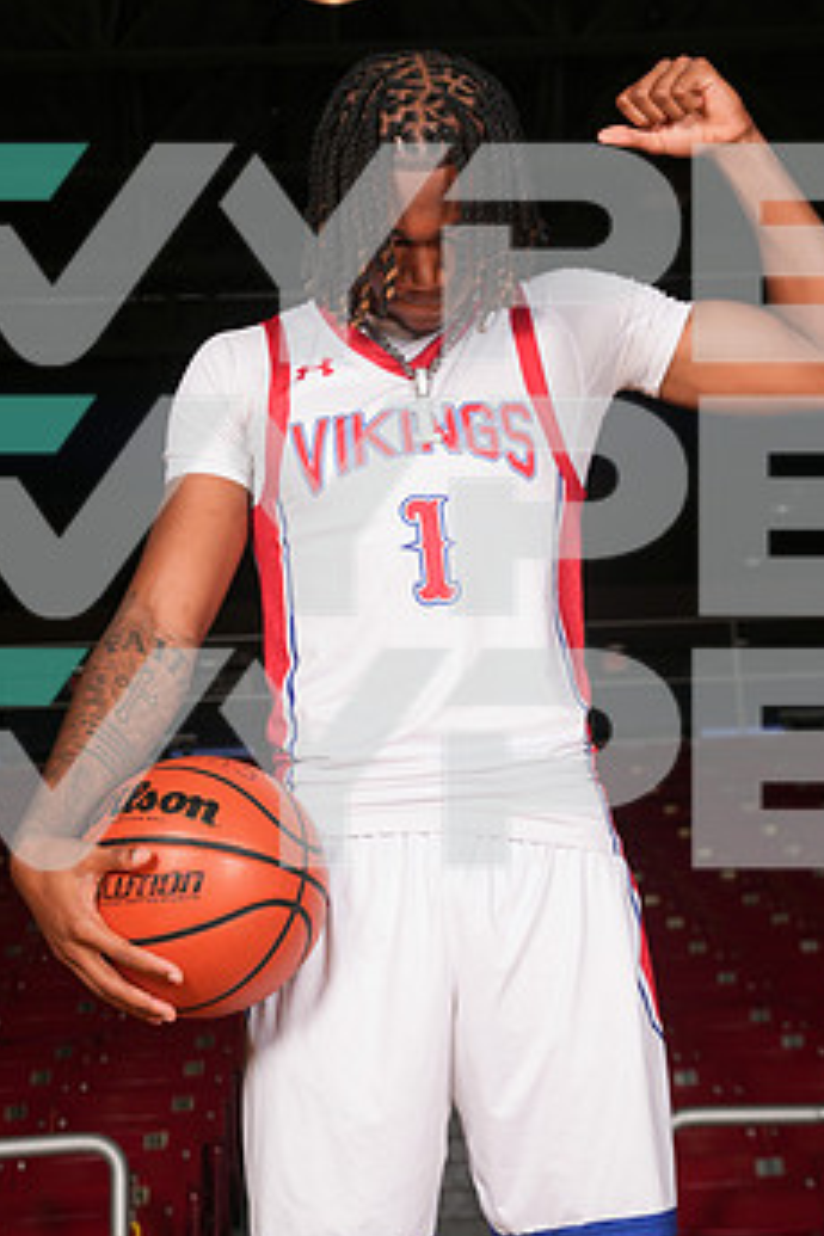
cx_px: 408
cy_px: 509
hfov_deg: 17.7
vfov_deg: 26.3
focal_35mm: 77
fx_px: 2643
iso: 400
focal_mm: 59
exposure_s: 1/200
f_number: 8
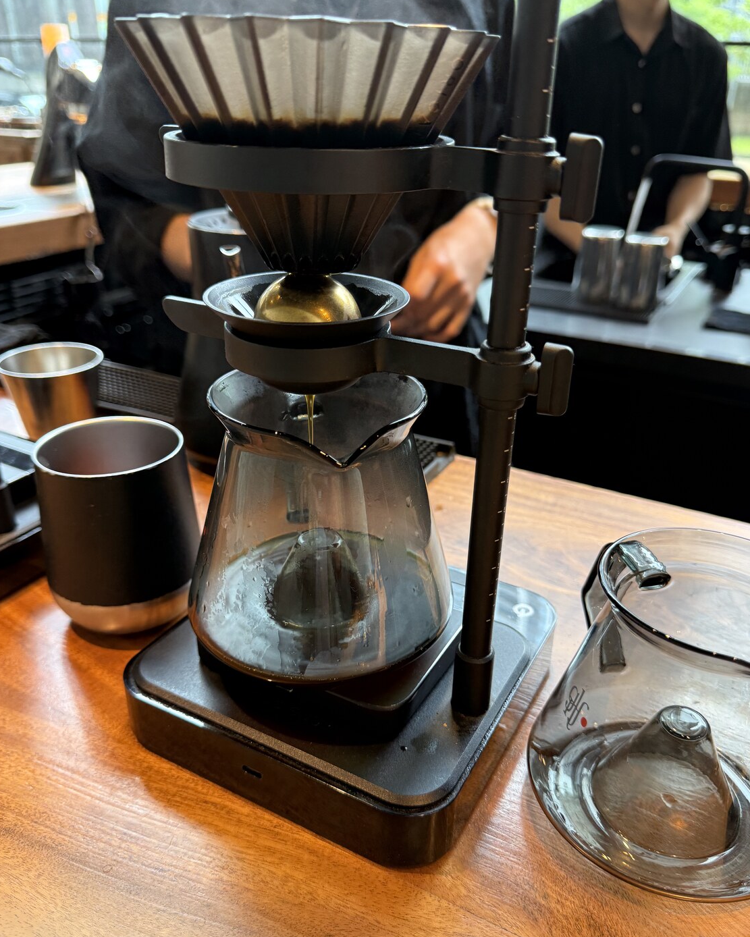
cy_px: 504
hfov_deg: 53.2
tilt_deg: -28.9
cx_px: 387
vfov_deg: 64.0
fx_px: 749
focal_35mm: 27
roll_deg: -1.5
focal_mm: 6.76
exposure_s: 1/60
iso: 160
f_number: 1.78
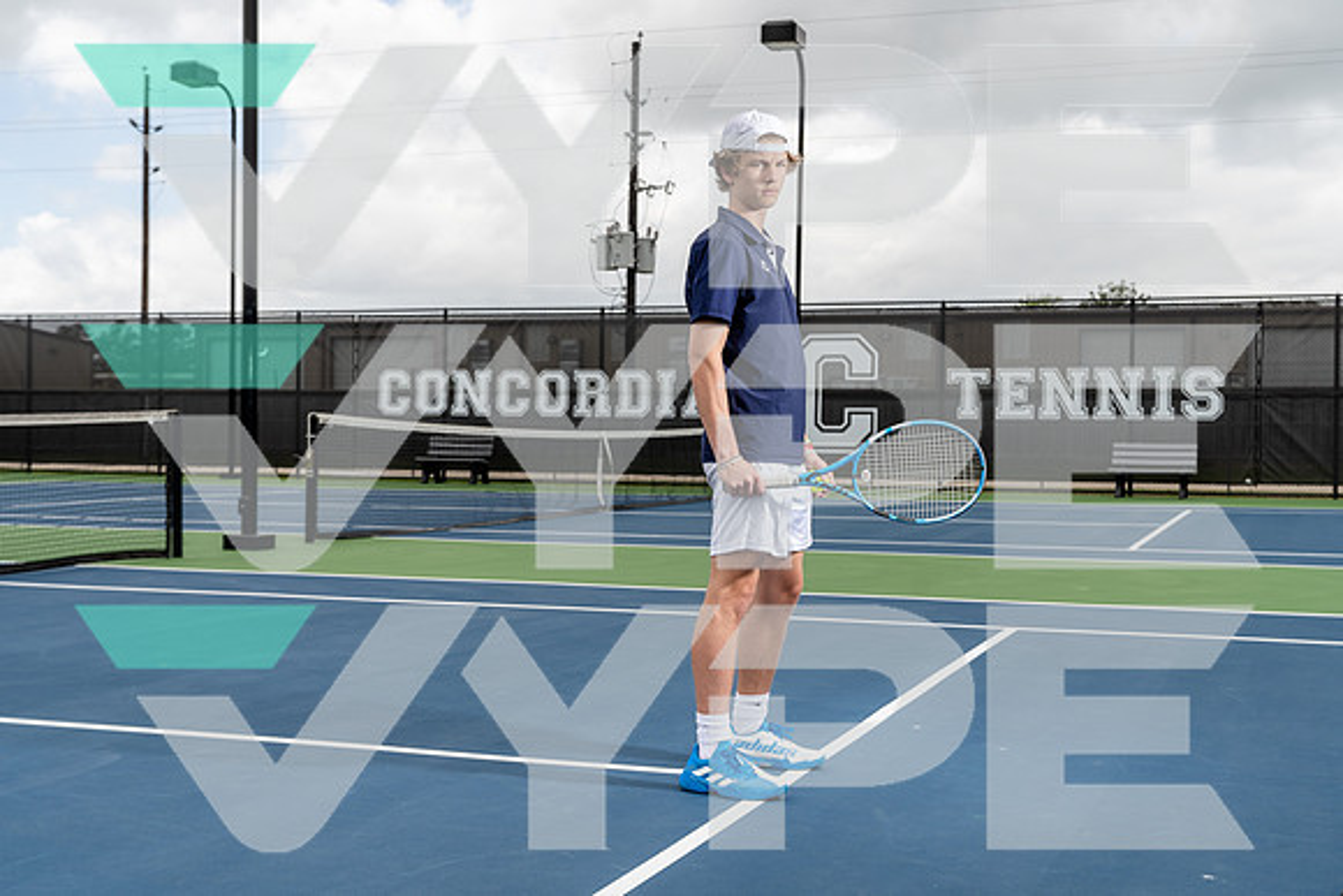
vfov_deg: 29.3
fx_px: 1716
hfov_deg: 42.7
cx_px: 672
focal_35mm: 46
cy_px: 448
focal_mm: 46
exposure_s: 1/250
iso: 100
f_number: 5.6
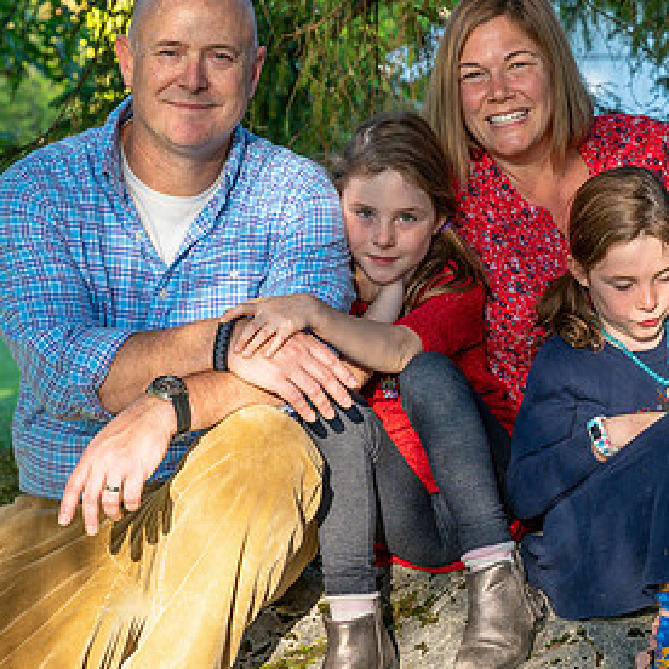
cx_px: 504
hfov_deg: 13.9
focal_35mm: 125
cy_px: 305
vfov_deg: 14.0
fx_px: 2733
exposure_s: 1/160
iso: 200
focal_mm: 70
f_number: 6.3
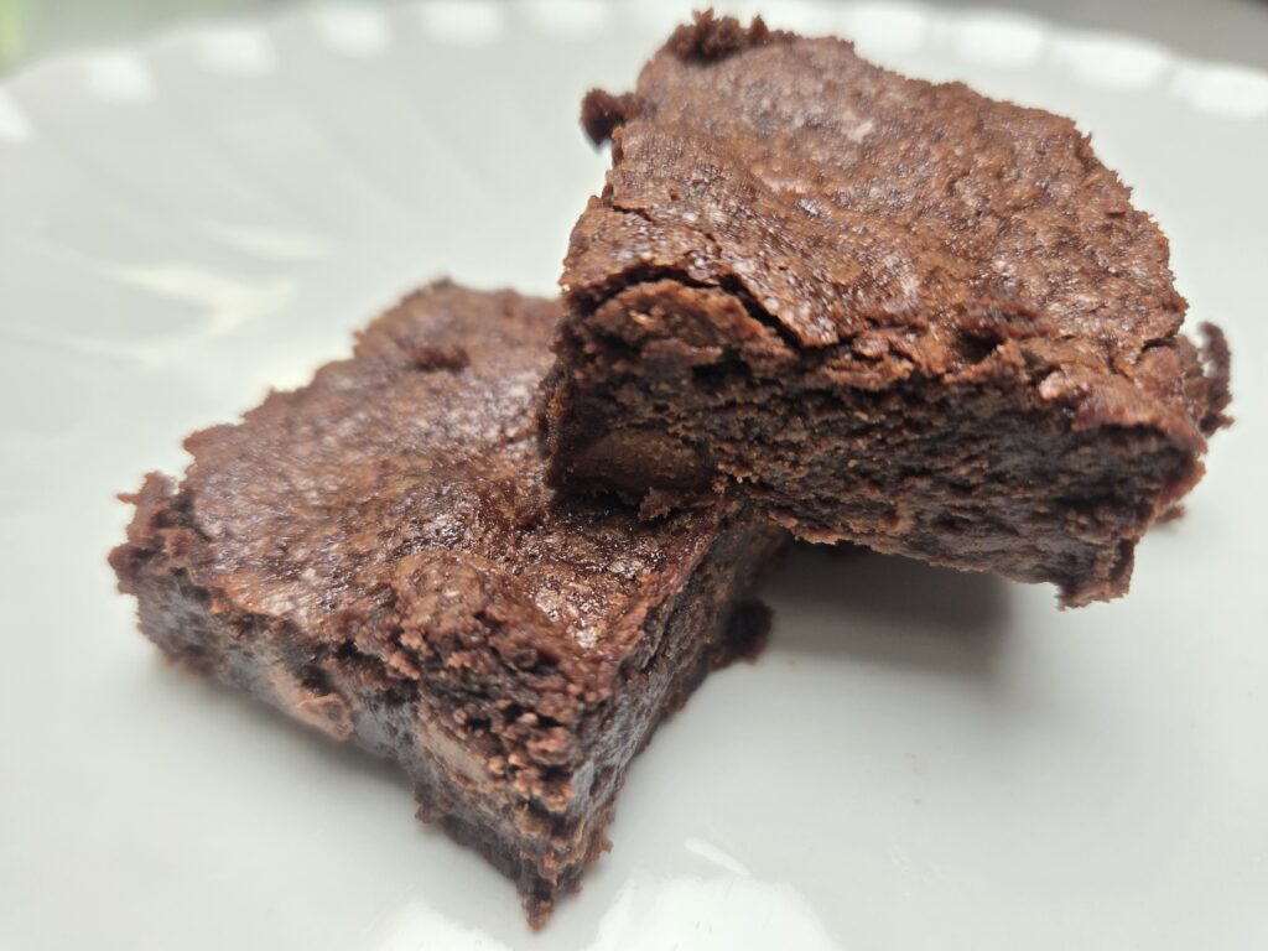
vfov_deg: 58.9
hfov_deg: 73.9
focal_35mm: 23
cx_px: 634
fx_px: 843
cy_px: 476
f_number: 1.8
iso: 80
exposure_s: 1/120
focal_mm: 5.4
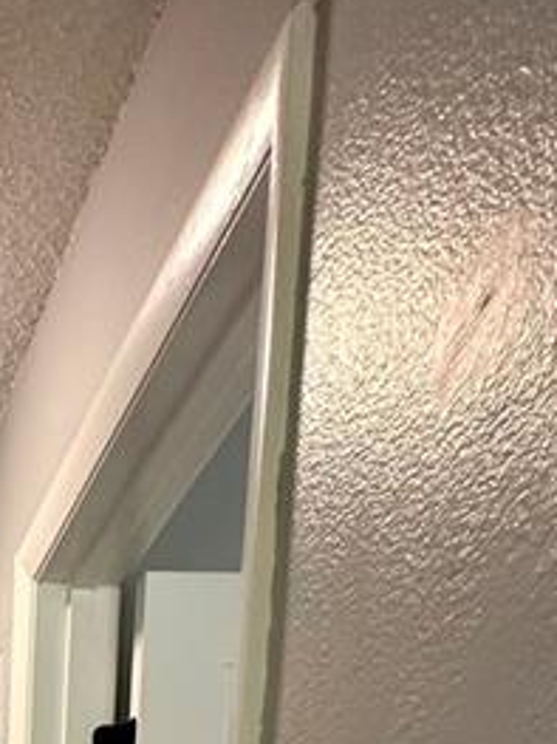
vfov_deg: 19.3
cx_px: -297
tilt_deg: -9.5
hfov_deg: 19.7
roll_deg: -1.3
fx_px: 1374
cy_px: 1454
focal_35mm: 64
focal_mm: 2.22
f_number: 2.2
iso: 125
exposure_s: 1/99
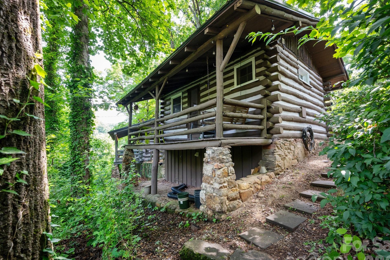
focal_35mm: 15
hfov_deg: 100.4
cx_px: 199
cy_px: 138
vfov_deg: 77.2
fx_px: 162
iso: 1000
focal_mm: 14
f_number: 8
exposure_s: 1/80
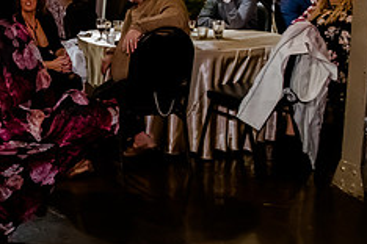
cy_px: 63
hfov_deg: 25.5
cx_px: -73
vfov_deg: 19.1
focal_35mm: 71
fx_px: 724
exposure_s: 1/200
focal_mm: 24
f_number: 2.8
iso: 5000
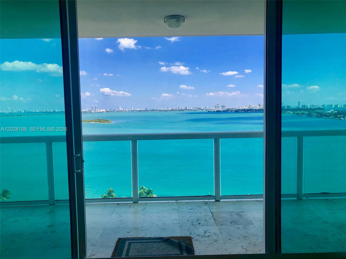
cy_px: 130
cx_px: 173
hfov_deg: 63.4
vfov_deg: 49.7
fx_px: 280
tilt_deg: -3.6
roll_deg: +0.9
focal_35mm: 28
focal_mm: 4
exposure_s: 1/1567
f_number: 1.8
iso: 20
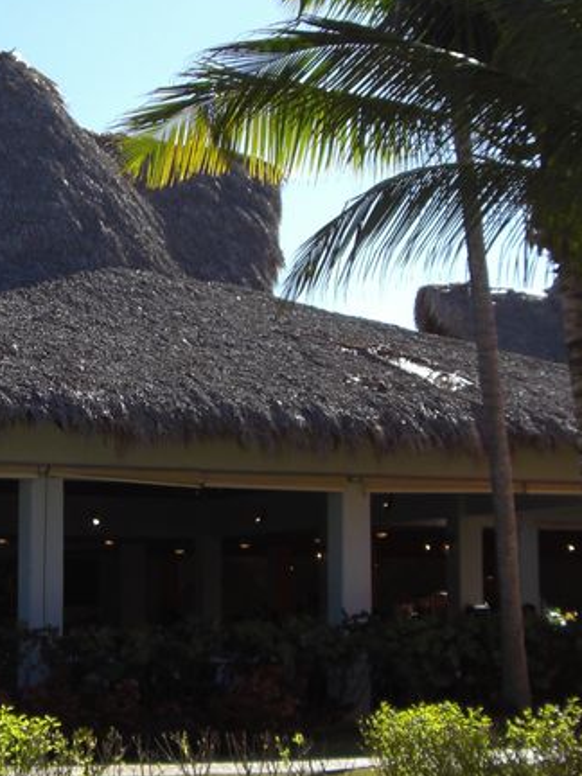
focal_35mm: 90
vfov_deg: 21.7
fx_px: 2018
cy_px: 320
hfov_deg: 16.2
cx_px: 66
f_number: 2.7
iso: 64
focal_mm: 6.2
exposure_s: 1/1000
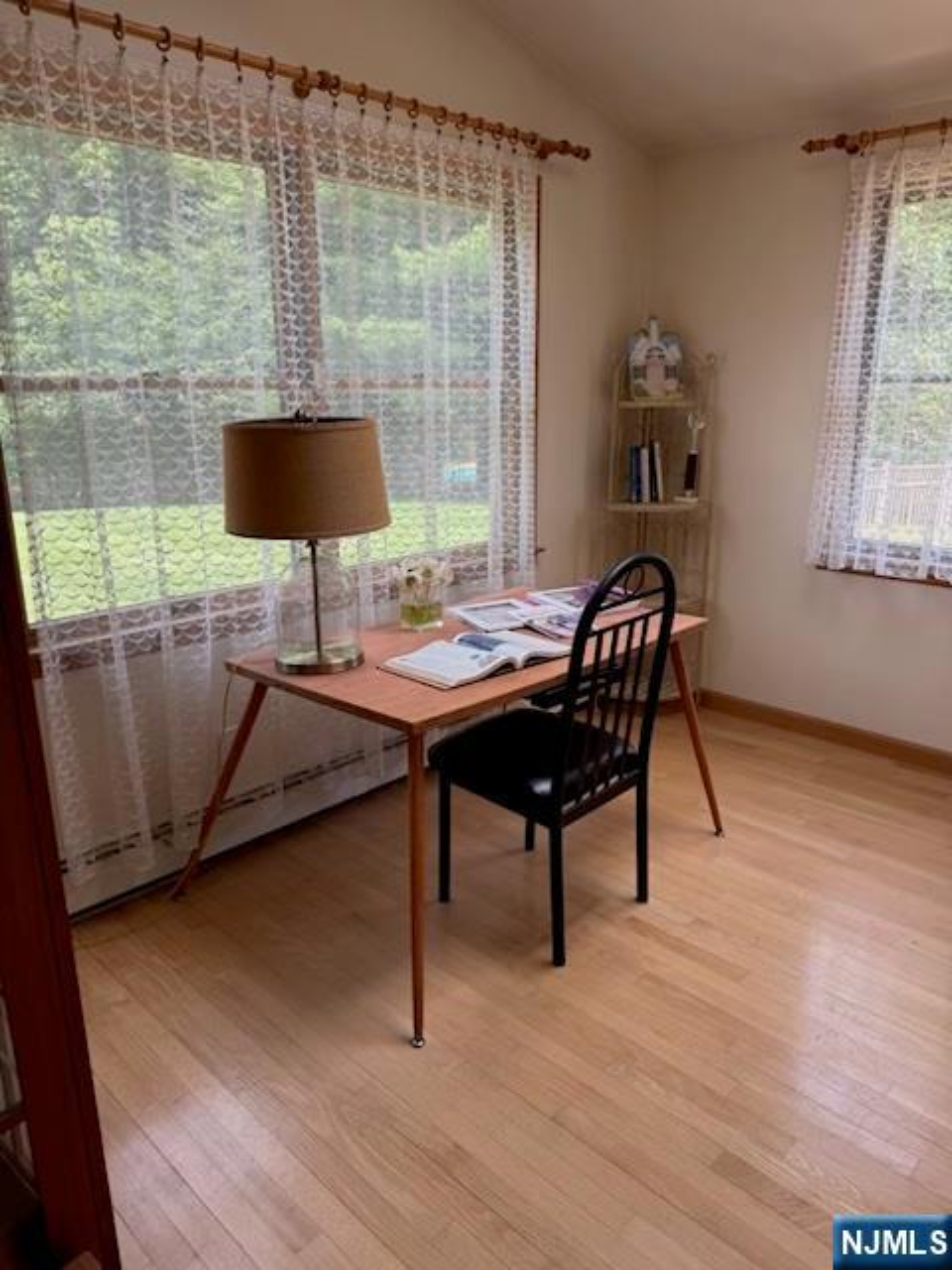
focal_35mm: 24
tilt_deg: -15.1
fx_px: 880
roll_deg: +0.2
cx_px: 476
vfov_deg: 71.6
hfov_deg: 56.8
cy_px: 635
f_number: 1.78
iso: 64
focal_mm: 6.76
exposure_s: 1/121
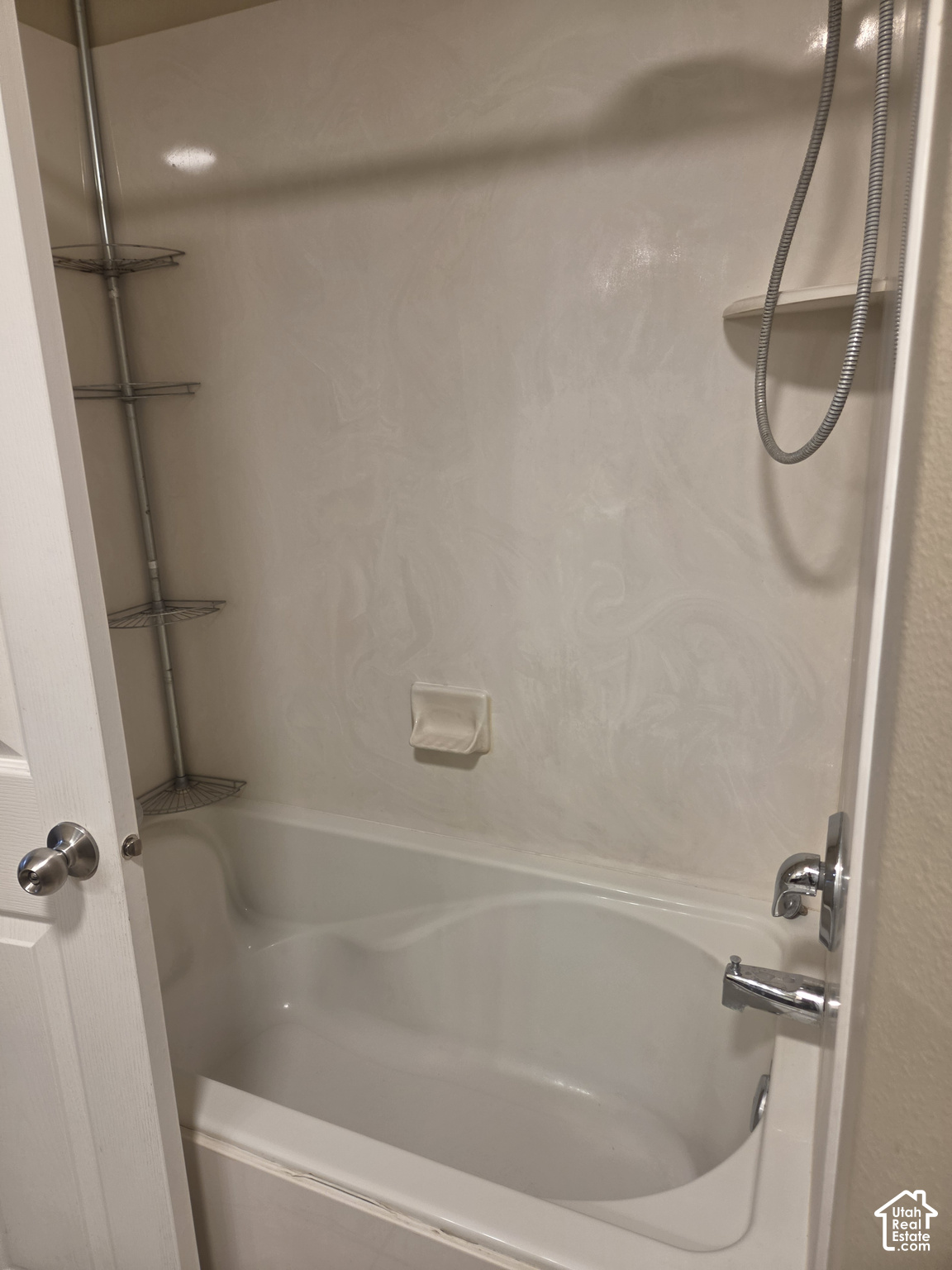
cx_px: 476
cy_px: 635
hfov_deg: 58.9
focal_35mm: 23
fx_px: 843
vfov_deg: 73.9
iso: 160
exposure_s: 1/120
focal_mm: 5.4
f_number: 1.8
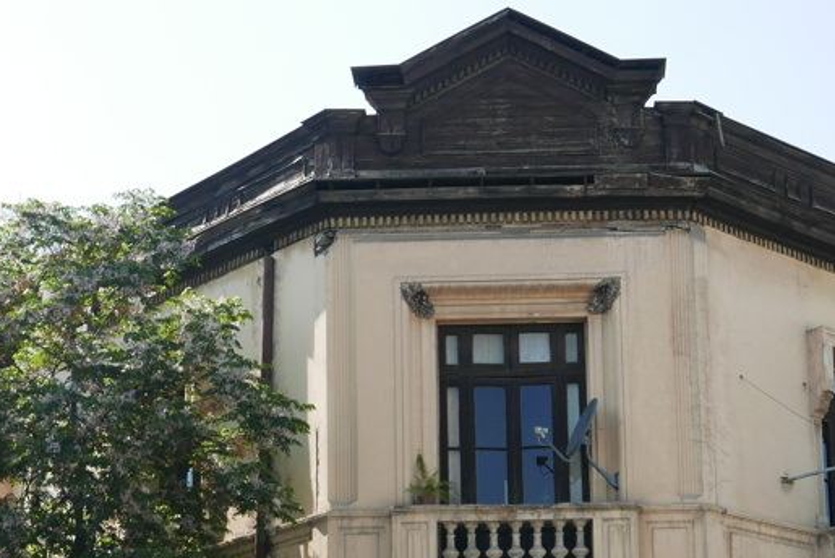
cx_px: 539
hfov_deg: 23.5
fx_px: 1996
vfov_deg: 15.5
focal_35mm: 86
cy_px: 623
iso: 200
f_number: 5.6
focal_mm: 16.5
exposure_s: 1/320
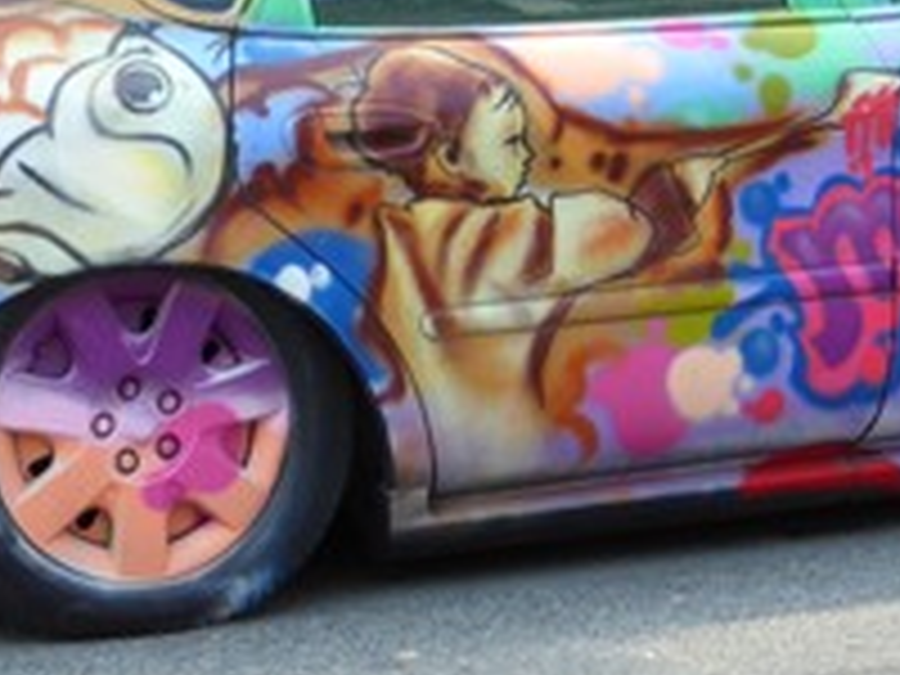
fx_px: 4238
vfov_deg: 9.0
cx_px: 630
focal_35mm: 163
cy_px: -94
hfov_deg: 12.1
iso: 100
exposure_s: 1/125
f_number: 4.4
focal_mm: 9
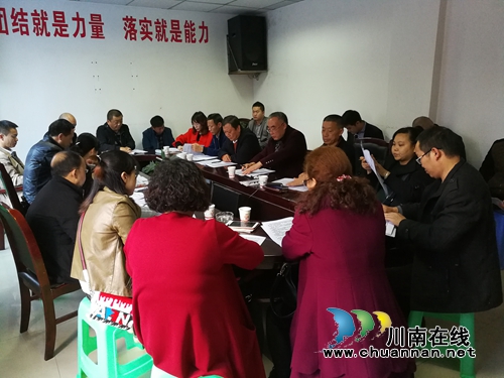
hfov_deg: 65.3
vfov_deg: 51.4
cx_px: 252
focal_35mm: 27
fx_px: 393
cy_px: 189
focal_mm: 3.95
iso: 400
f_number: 2.2
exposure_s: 1/33.3
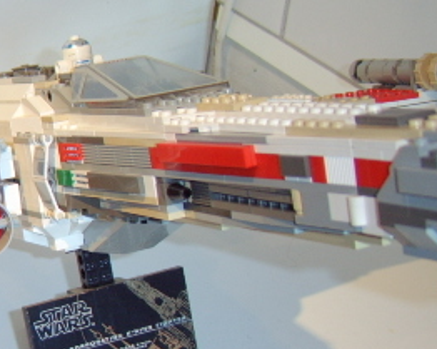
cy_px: 187
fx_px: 956
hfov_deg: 25.4
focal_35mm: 74
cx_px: 105
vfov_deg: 20.7
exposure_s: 1/30
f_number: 2.7
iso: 141
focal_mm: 8.13
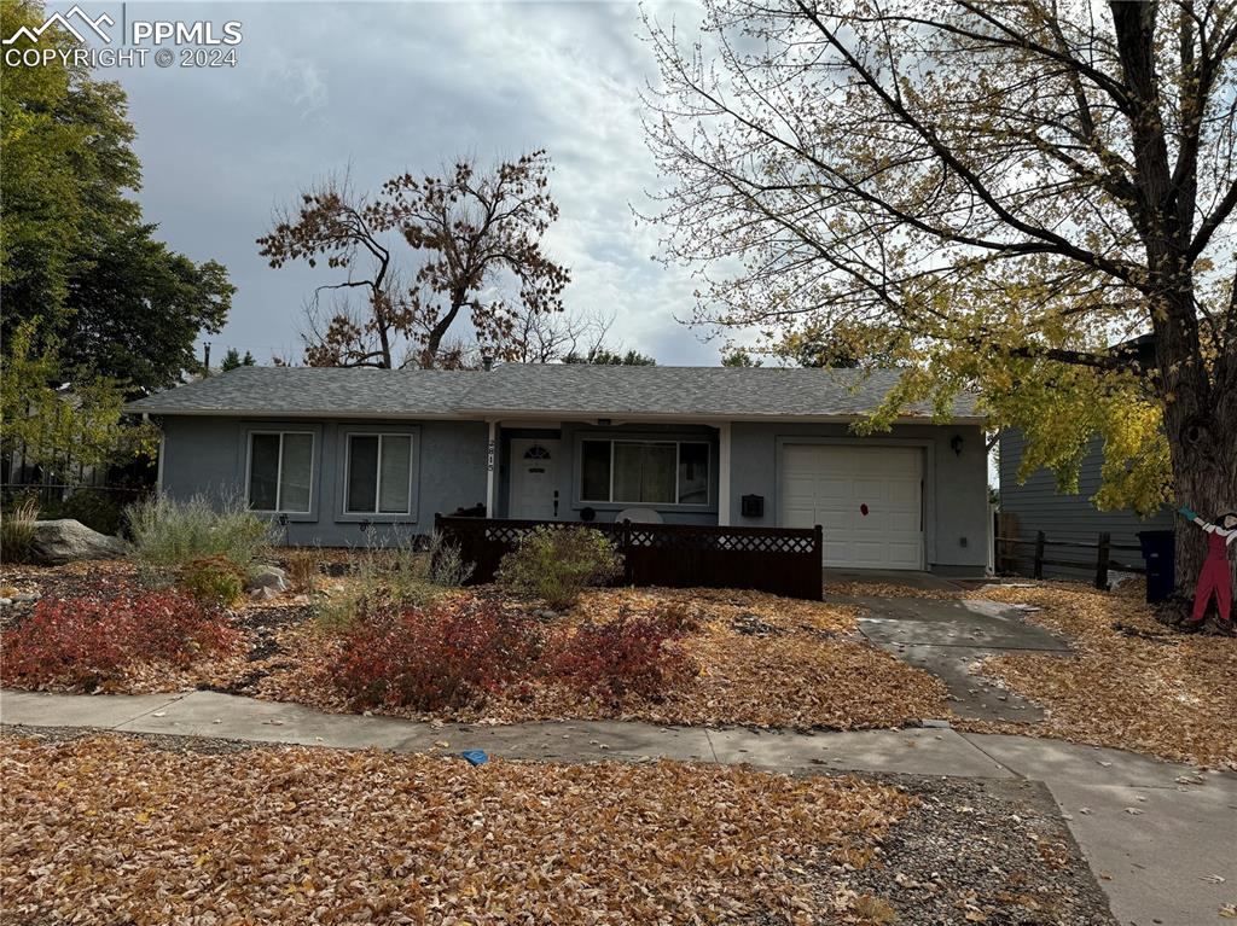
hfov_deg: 71.6
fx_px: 857
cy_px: 463
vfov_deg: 56.8
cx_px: 618
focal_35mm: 24
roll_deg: -1.6
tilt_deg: +5.0
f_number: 1.78
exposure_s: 1/7092
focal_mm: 6.76
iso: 80
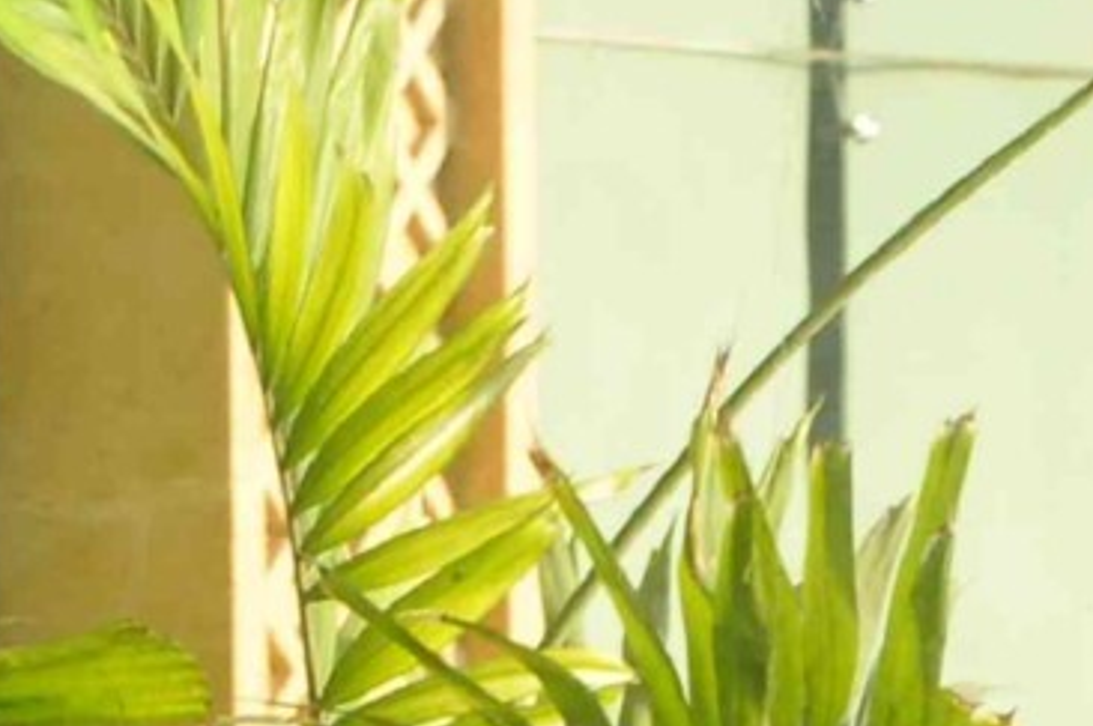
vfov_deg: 4.2
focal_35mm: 324
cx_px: -1610
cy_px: 1105
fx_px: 9826
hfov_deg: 6.1
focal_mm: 35
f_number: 10
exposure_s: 1/125
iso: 1000
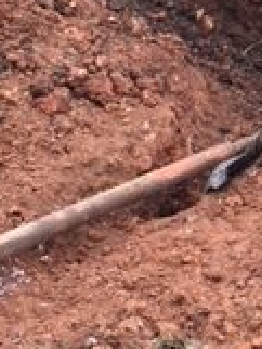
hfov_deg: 12.2
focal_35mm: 115
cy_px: 56
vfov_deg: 16.9
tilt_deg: -19.9
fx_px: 1159
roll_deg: -1.4
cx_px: 401
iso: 40
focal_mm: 4.15
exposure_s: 1/120
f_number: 2.2
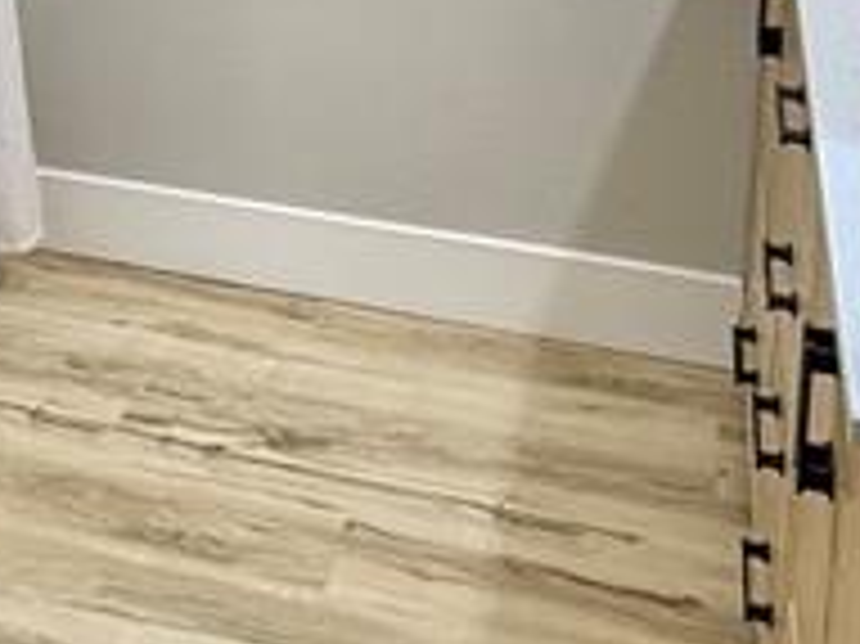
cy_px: -279
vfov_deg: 17.8
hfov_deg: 24.4
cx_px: -72
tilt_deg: -11.7
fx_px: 1862
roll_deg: +1.8
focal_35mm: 75
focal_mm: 2.22
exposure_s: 1/120
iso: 125
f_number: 2.2
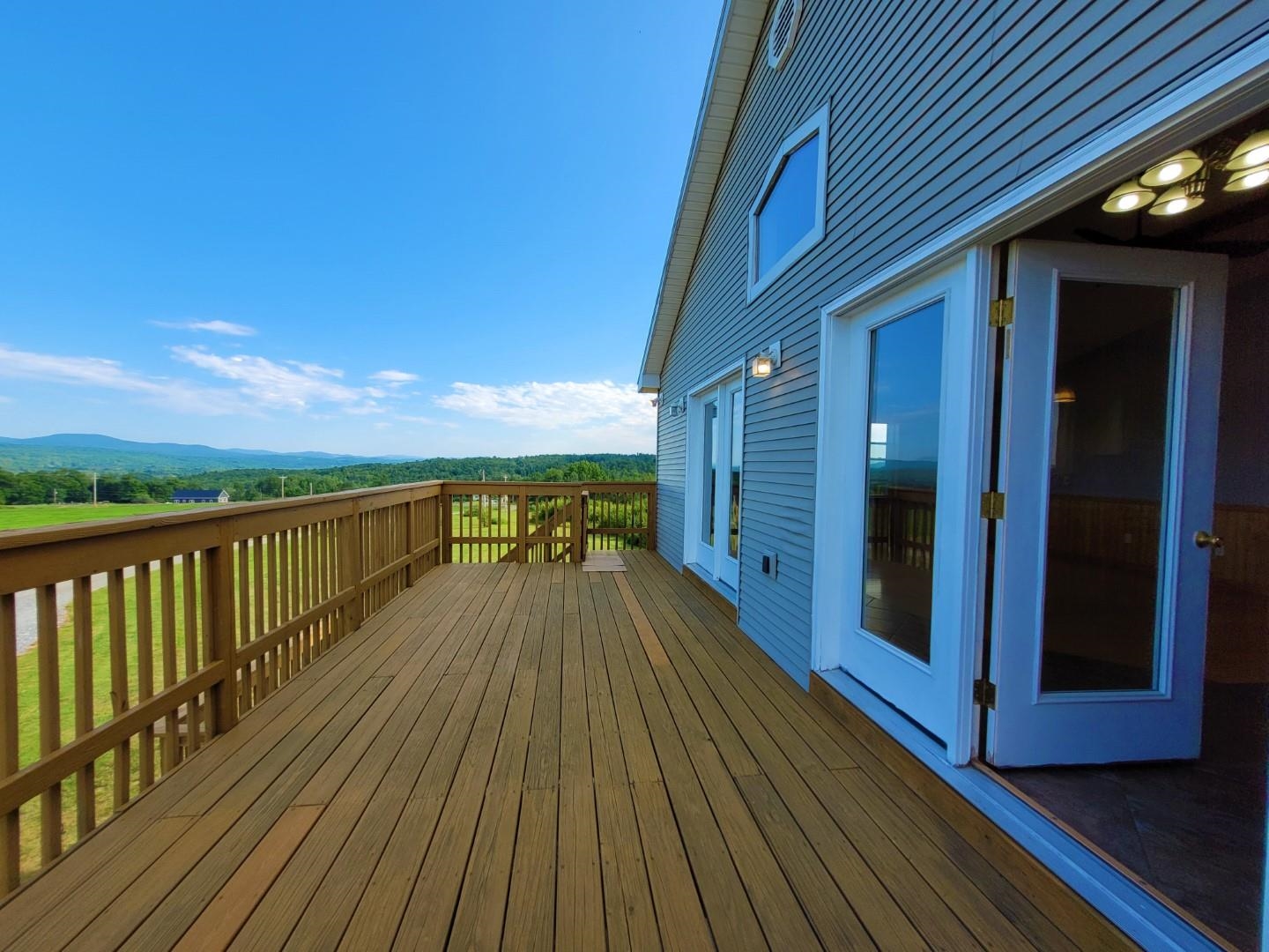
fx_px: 477
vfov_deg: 89.9
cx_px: 634
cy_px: 476
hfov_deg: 106.2
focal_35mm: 13
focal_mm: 1.74
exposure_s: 1/779
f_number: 2.2
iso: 40
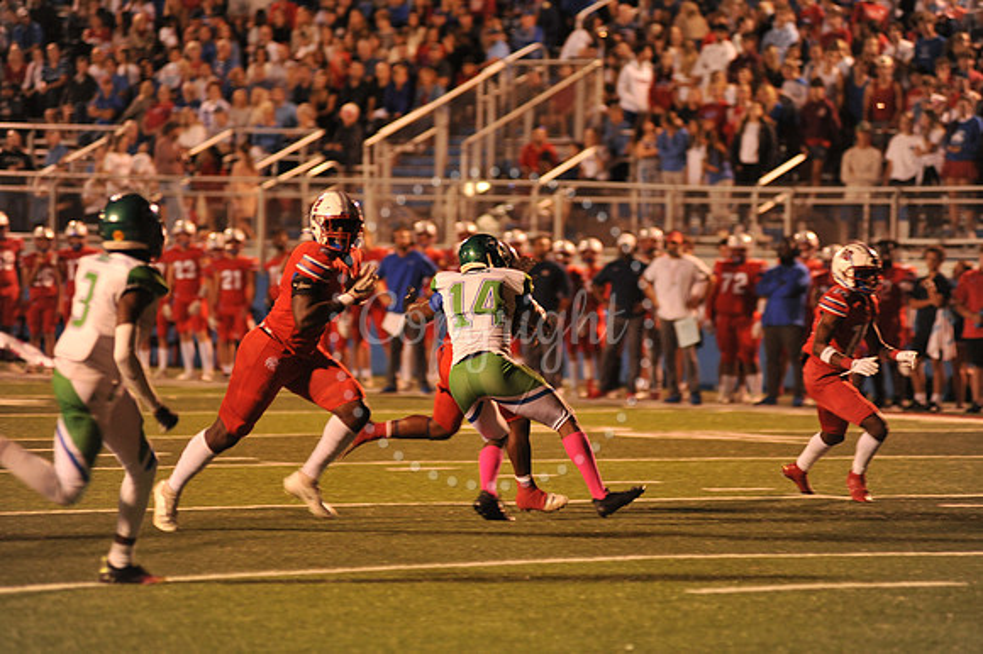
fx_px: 5458
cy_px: 327
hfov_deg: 10.3
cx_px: 492
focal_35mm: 200
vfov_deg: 6.9
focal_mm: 200
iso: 2000
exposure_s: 1/200
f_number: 2.8
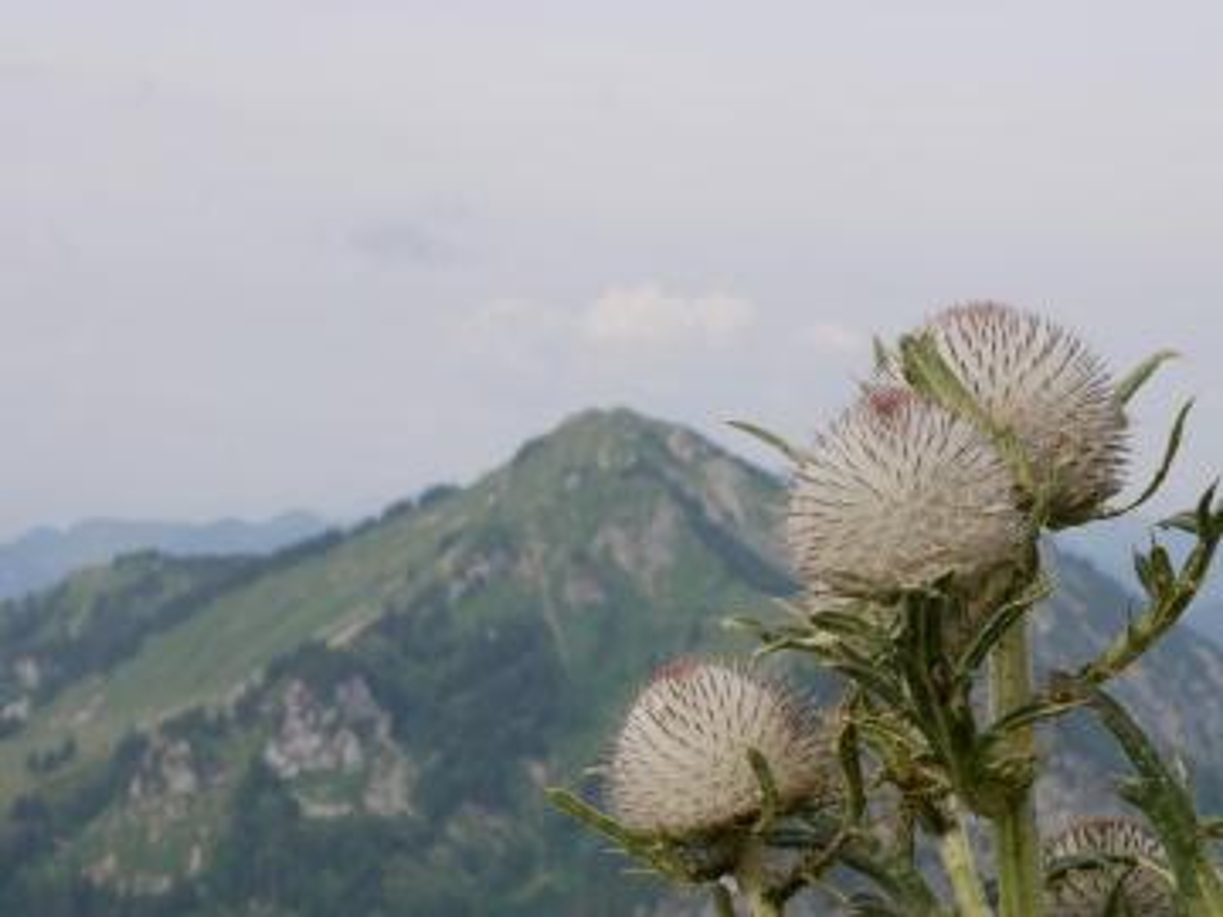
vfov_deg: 15.4
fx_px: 3392
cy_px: 458
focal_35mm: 96
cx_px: 612
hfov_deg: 20.4
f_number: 22
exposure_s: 1/125
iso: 500
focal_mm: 48
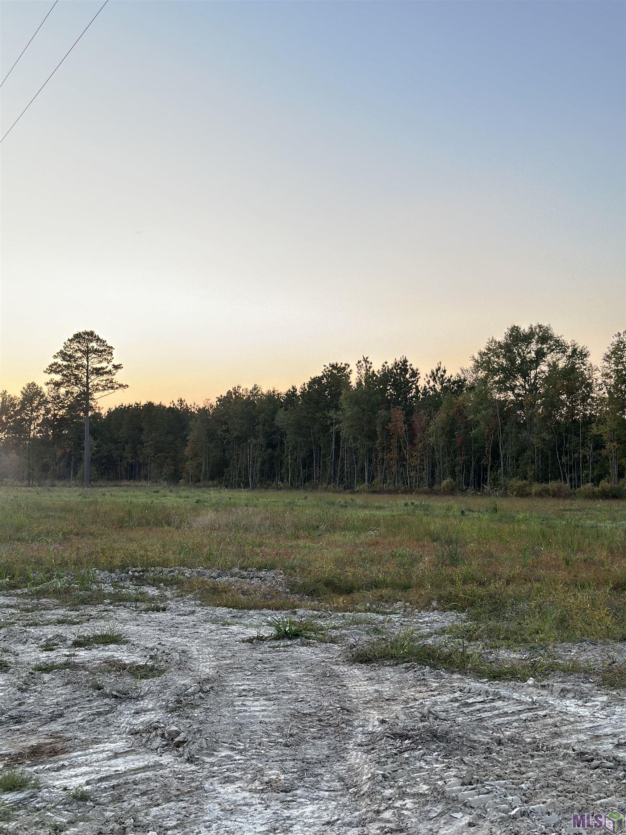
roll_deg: -0.4
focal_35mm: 48
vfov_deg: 39.7
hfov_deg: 30.3
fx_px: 1157
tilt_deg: +3.2
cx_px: 313
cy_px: 418
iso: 125
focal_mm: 6.86
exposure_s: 1/149
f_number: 1.78
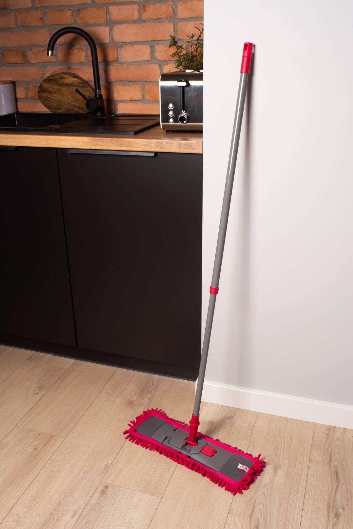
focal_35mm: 36
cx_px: 176
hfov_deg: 36.9
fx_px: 529
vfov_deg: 53.1
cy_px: 264
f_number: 13
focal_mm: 24
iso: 125
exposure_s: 1/100
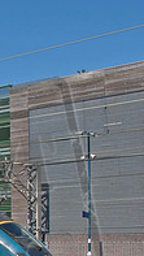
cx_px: -74
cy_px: 231
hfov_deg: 13.7
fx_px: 563
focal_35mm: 83
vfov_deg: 24.8
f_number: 9
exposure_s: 1/320
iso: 200
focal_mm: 18
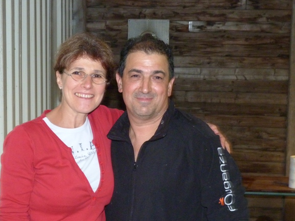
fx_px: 613
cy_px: 123
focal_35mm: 72
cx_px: 135
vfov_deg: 20.4
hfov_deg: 27.0
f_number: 3.2
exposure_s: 1/15
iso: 400
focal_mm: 9.4
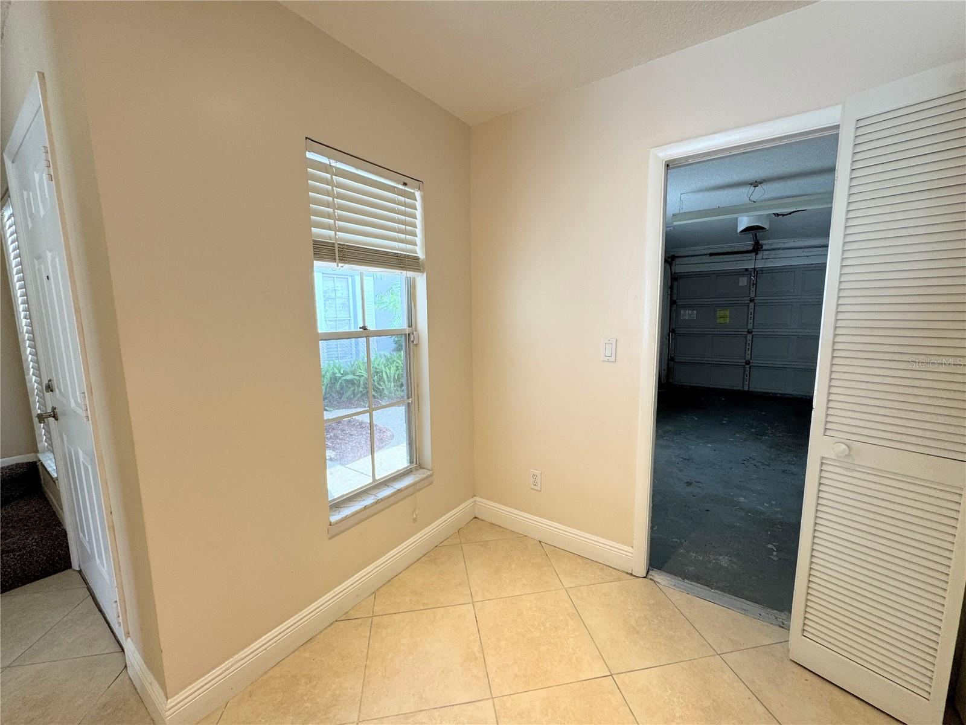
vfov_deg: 85.7
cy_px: 362
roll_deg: +0.5
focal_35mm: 14
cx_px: 483
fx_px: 391
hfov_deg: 102.1
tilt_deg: -7.9
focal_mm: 2.22
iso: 100
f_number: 2.2
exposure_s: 1/120
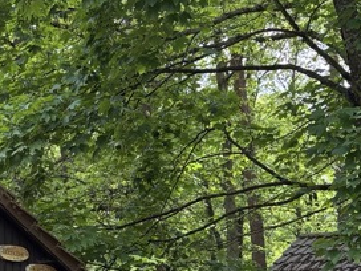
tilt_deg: +5.7
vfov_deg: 14.8
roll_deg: -0.2
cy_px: 274
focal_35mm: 98
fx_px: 1022
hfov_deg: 18.8
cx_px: -90
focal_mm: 5.96
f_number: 1.6
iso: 50
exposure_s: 1/189
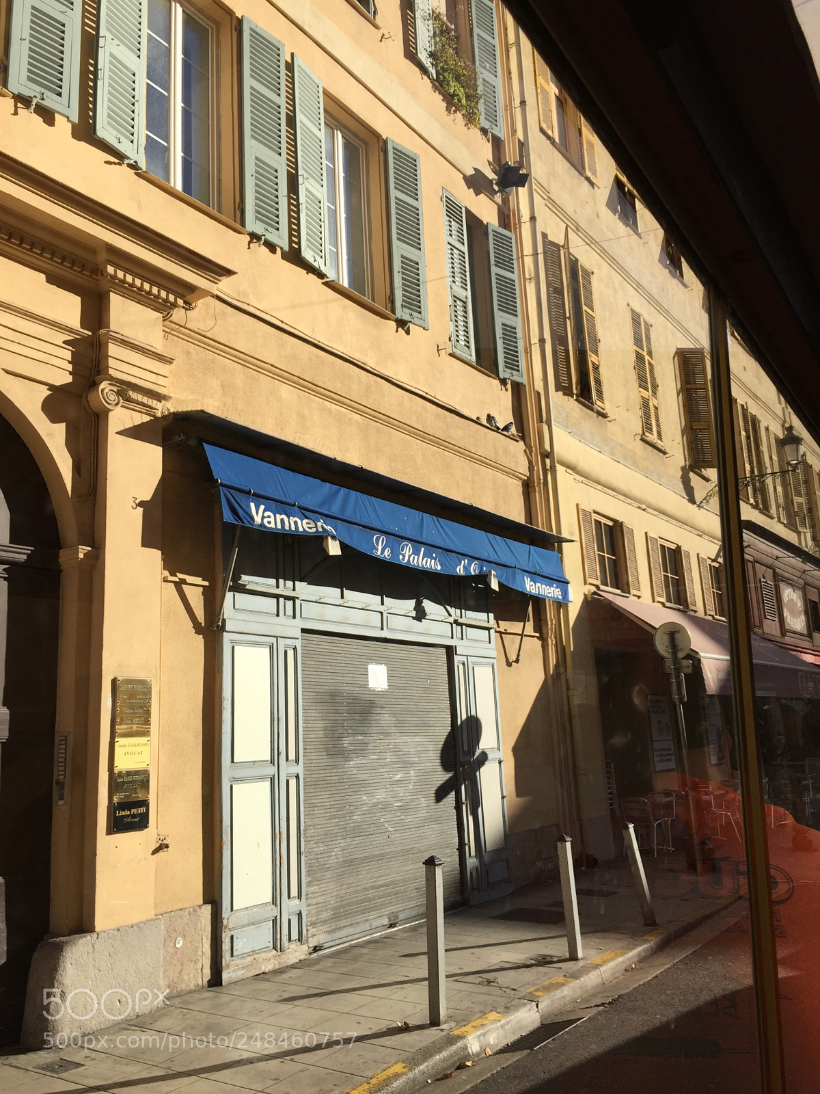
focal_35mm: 29
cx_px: 410
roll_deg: +4.9
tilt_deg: +9.3
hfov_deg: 48.2
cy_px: 547
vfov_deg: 61.7
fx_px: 916
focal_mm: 4.15
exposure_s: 1/1582
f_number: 2.2
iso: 32
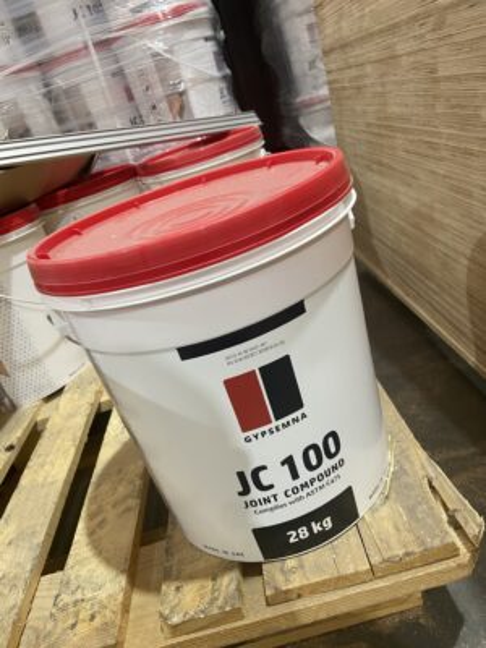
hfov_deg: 53.1
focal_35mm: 26
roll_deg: +19.2
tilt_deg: -23.8
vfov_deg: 67.3
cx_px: 243
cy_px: 324
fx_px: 487
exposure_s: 1/50
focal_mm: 4.25
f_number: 1.8
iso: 125
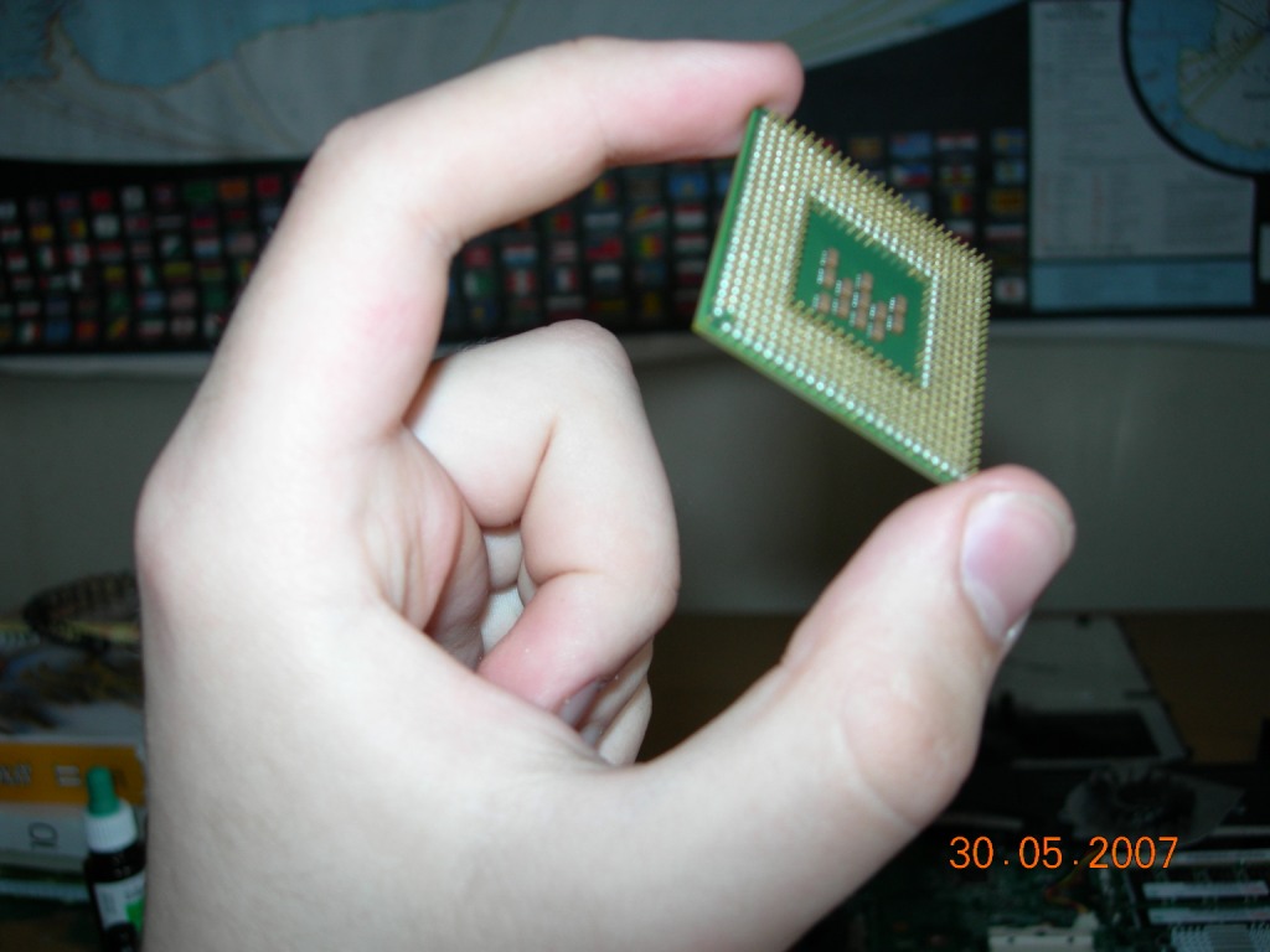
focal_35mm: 38
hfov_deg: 49.0
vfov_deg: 37.7
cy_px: 476
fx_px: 1394
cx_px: 635
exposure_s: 1/60.1
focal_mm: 7.8
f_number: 2.8
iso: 50
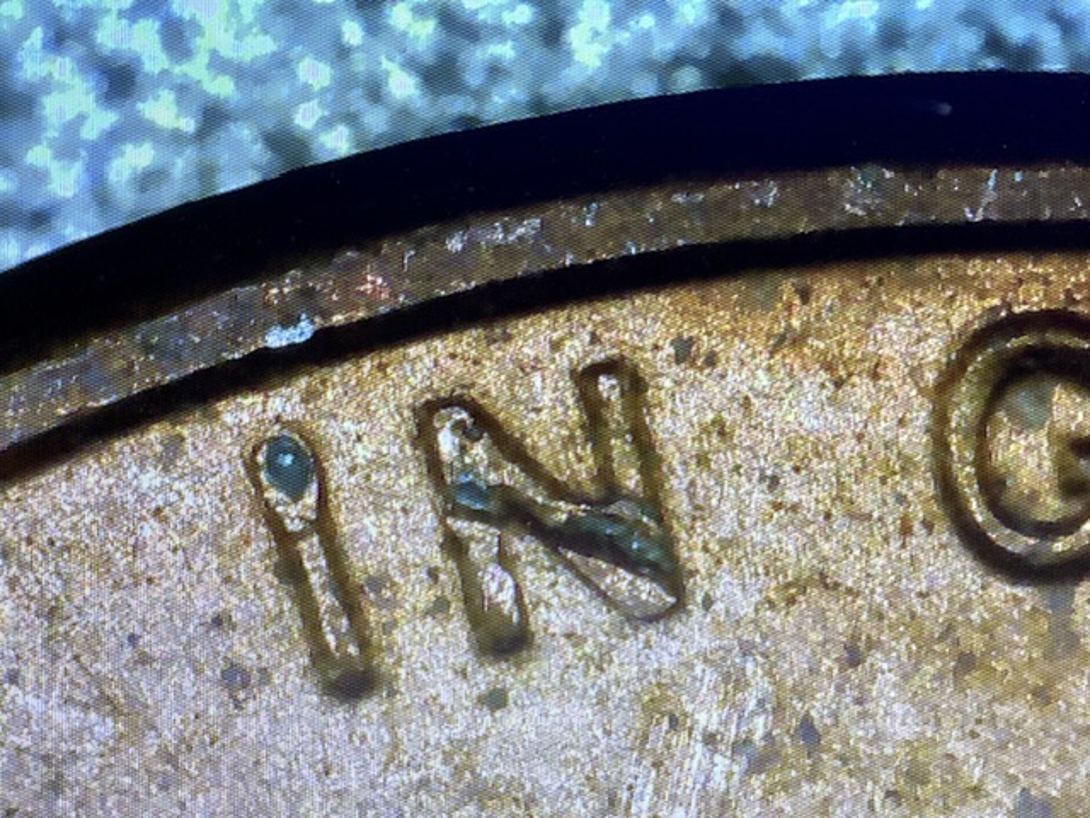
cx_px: 545
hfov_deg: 36.8
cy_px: 409
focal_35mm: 52
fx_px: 1637
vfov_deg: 28.0
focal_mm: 6
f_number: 2
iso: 160
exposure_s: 1/60
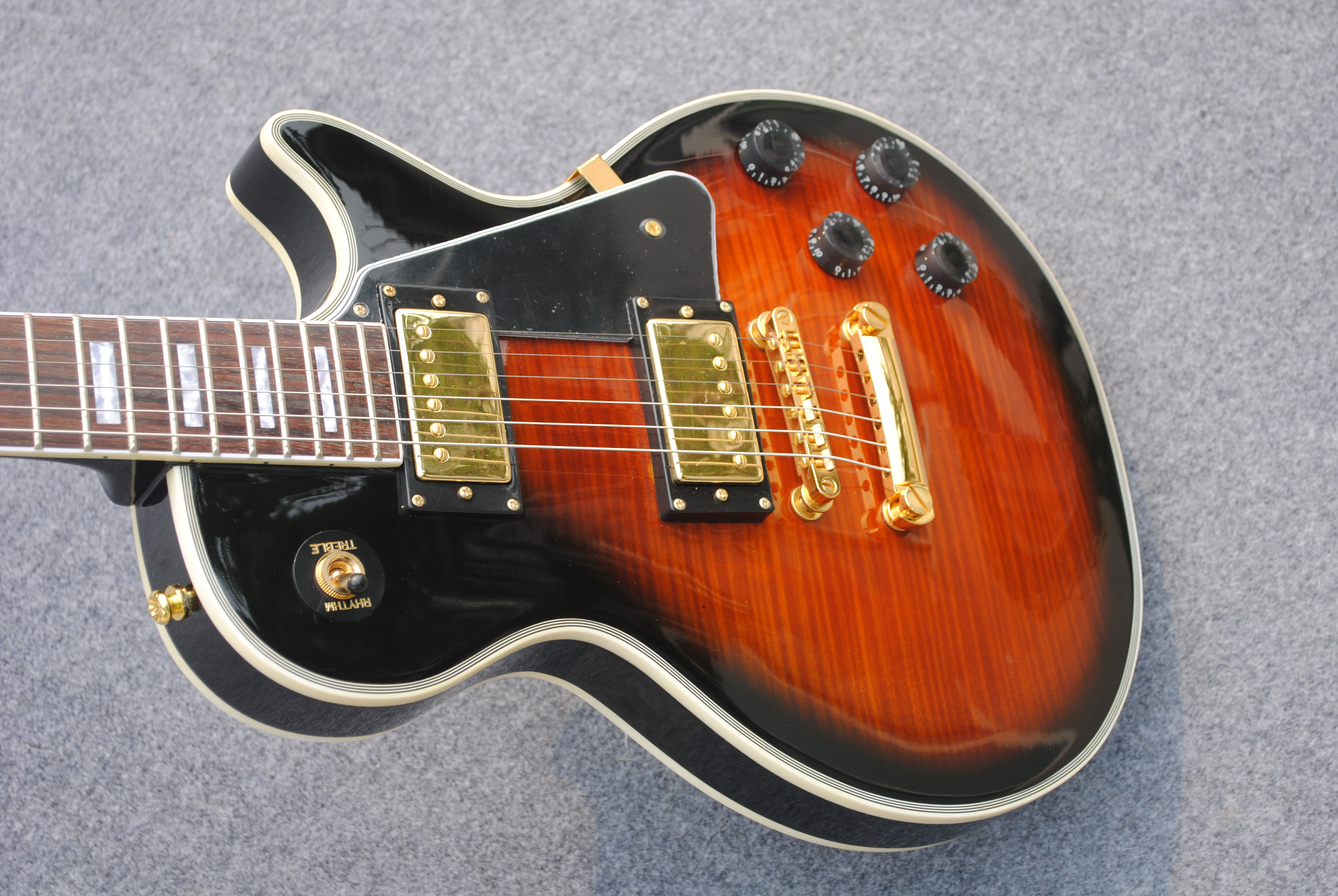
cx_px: 669
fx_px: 2512
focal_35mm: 68
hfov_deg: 29.8
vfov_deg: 20.2
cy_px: 448
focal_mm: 45
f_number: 5.6
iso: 100
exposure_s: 1/125
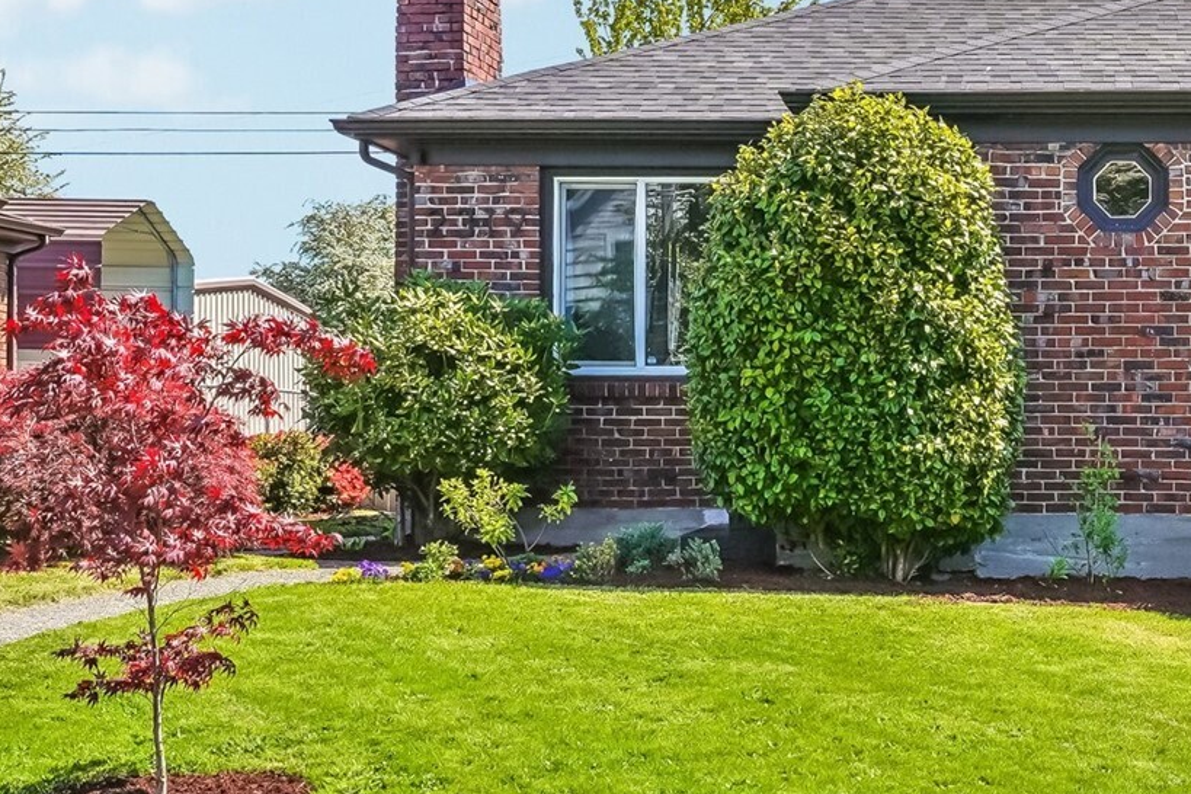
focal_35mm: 87
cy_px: 273
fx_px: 2878
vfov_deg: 15.7
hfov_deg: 22.6
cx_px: 1136
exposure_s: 1/125
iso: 100
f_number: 9.5
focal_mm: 28
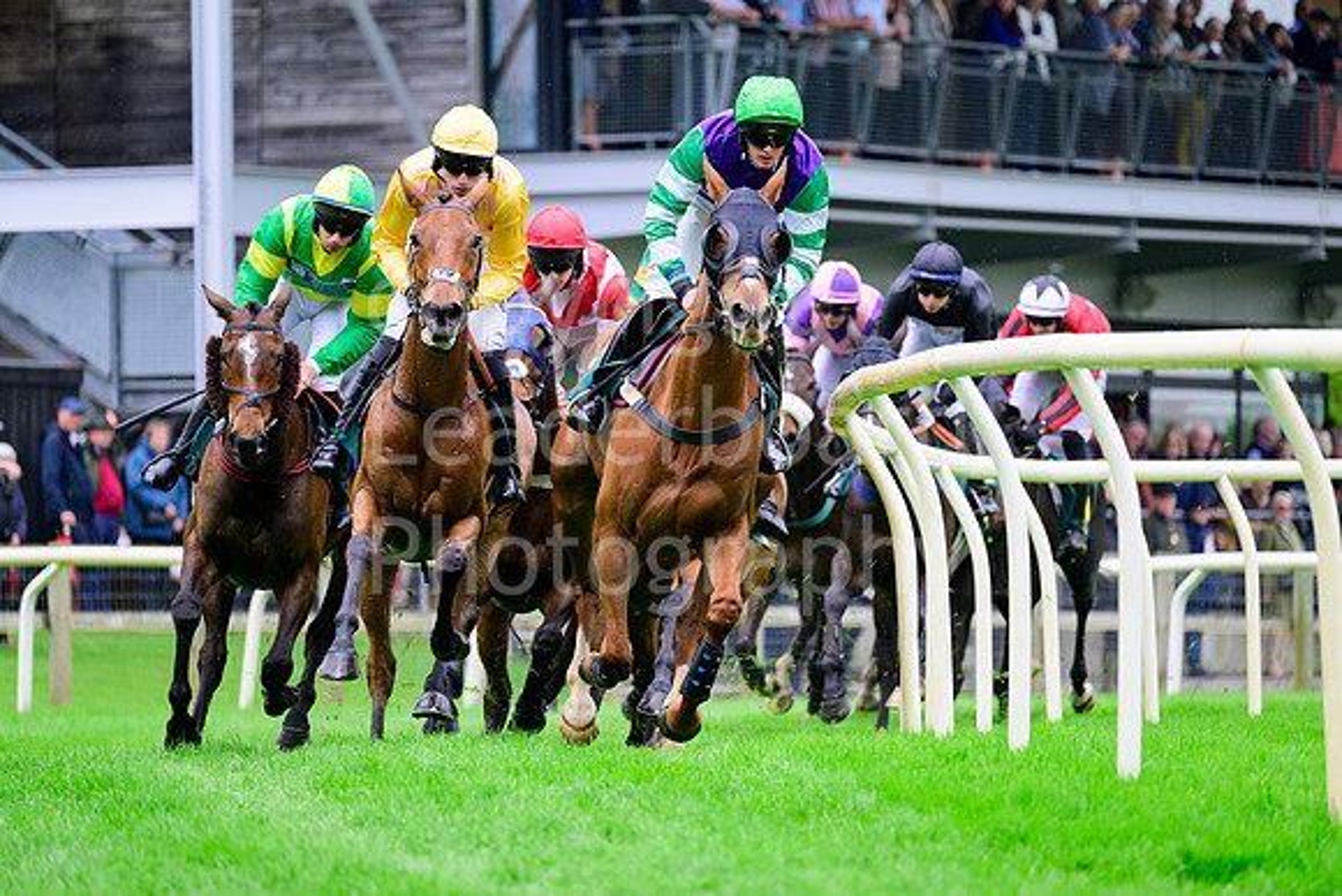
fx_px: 11558
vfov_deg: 4.4
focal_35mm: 310
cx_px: 671
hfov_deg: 6.6
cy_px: 448
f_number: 5.6
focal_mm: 310
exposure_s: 1/1600
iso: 1600
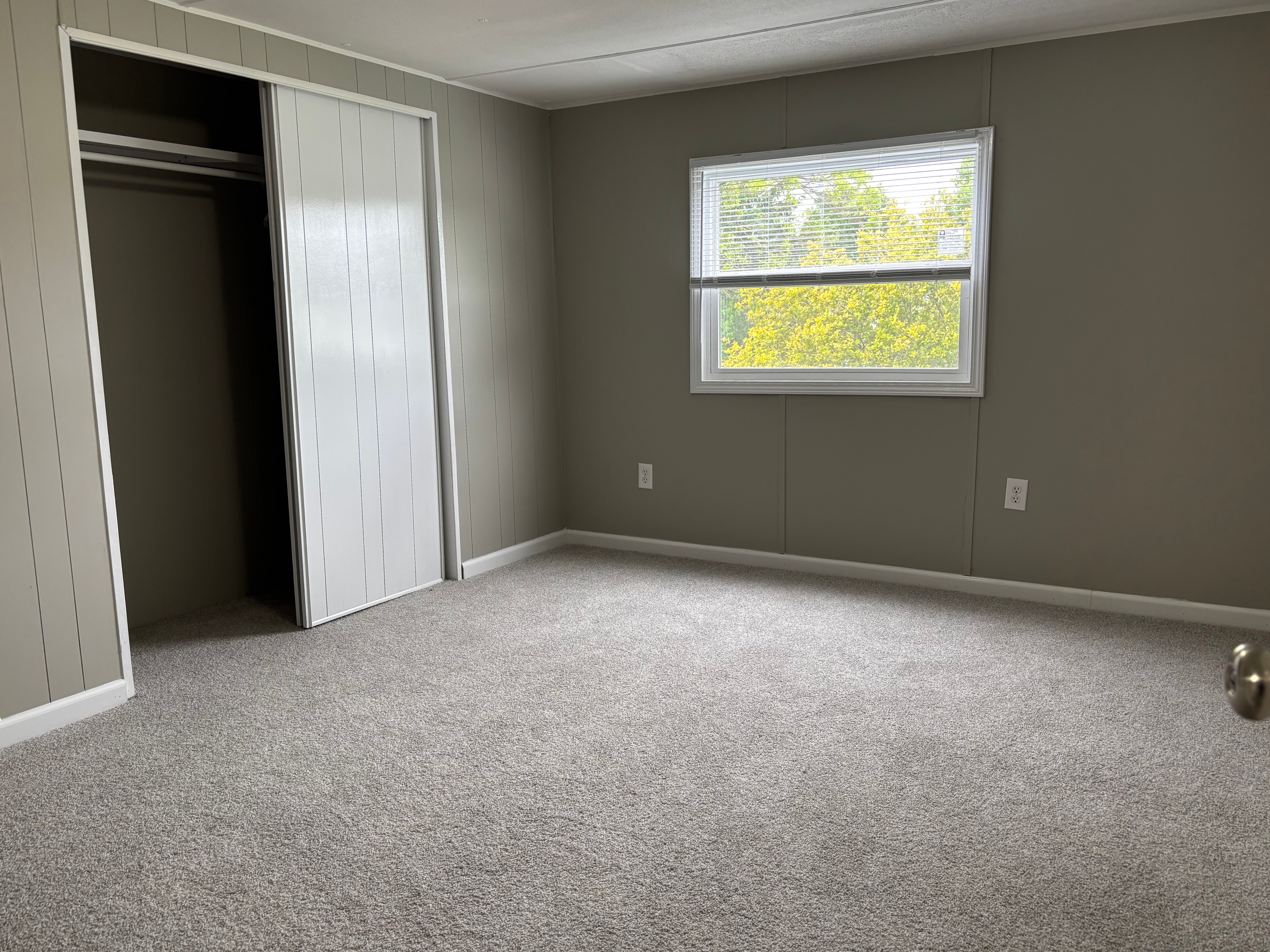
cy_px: 476
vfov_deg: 53.1
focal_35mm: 26
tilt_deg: -10.0
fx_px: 954
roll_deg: +1.6
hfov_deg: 67.3
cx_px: 635
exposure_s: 1/120
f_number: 1.6
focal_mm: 5.96
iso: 100
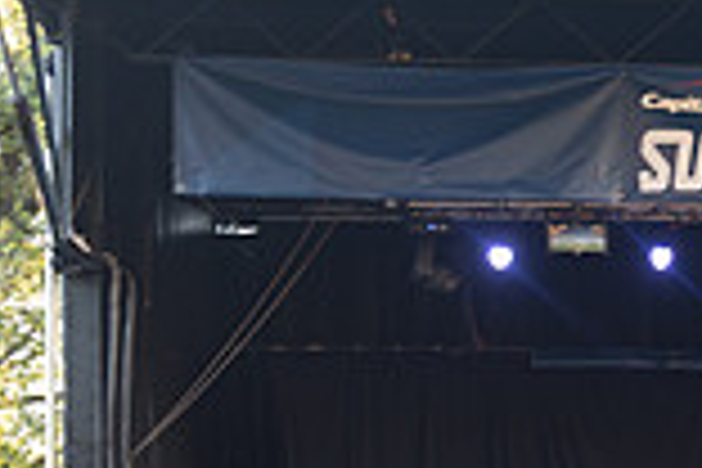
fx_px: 2086
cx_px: 882
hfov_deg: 18.0
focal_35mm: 107
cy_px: 781
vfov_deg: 12.0
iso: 200
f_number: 2.8
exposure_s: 1/80
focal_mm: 28
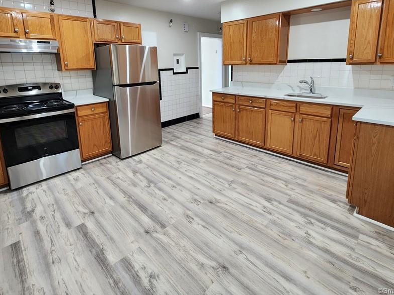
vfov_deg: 72.8
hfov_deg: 91.0
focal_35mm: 17
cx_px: 193
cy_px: 103
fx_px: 193
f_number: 2.2
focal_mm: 2.2
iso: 320
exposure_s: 1/40
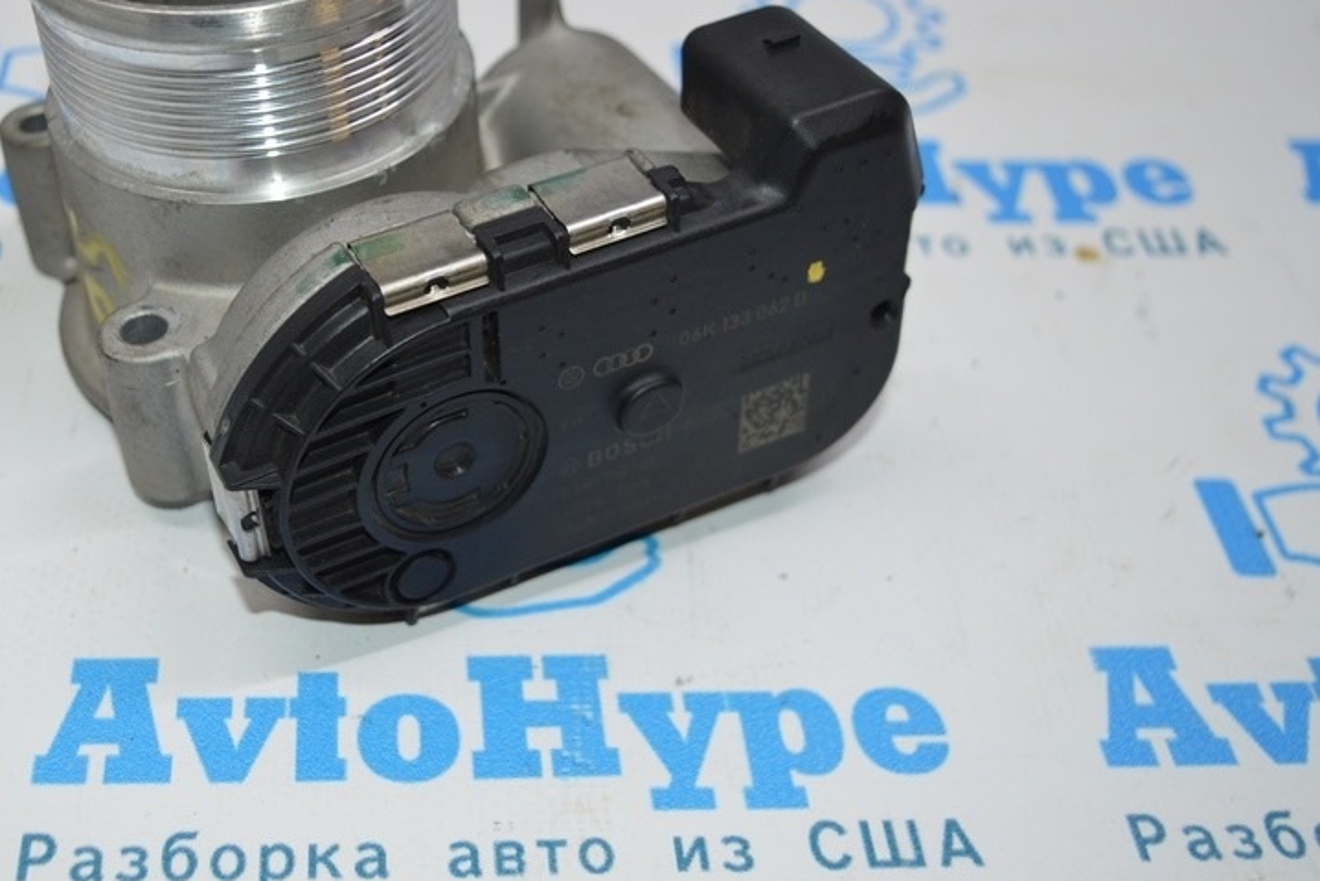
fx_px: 1724
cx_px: 388
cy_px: 341
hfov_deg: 41.1
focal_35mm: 47
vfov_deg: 28.6
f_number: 4
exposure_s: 1/125
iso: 400
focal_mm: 22
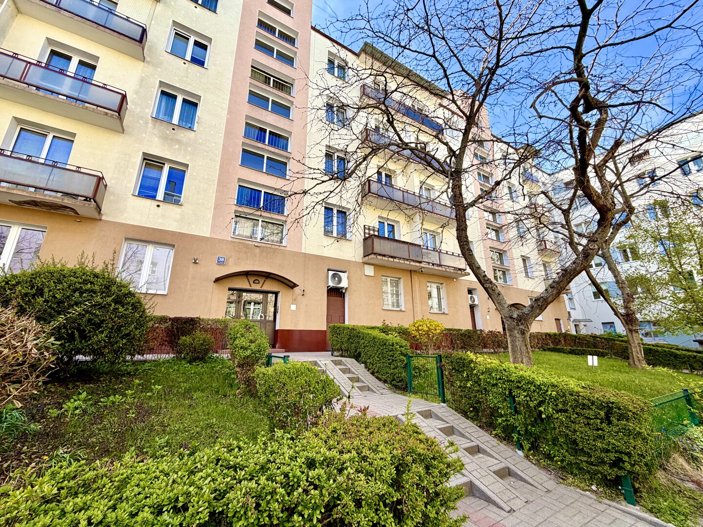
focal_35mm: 14
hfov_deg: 102.1
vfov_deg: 85.7
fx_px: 284
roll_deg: +0.5
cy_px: 264
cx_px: 352
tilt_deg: +16.1
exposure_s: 1/502
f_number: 2.2
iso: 64
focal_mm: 2.22
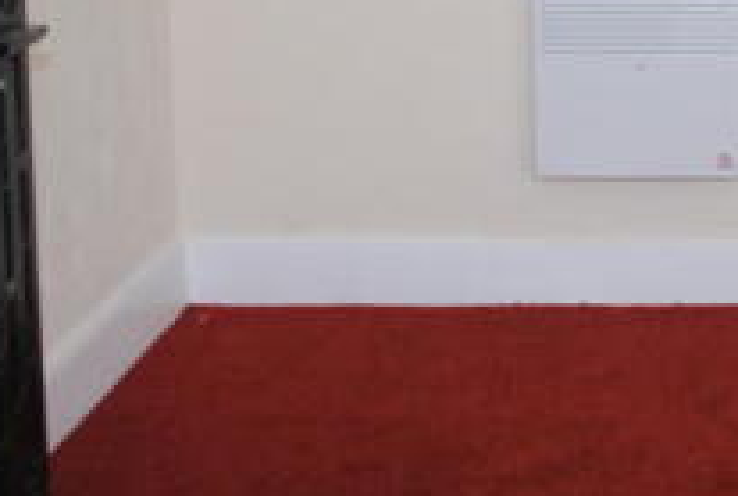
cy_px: -148
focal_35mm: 85
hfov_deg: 22.8
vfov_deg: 15.4
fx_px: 1746
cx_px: 768
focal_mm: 18
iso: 200
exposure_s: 1/60
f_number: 4
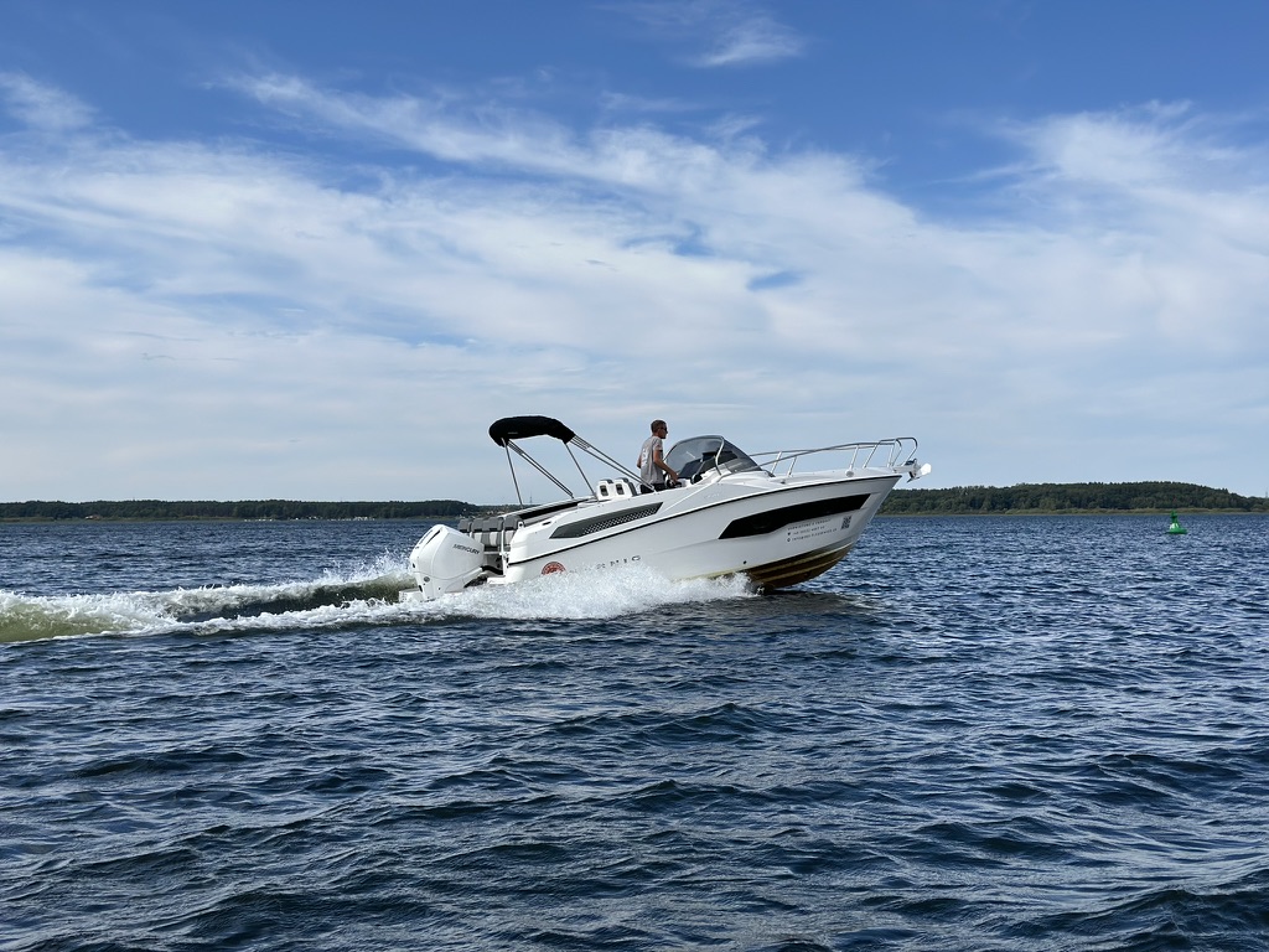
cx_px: 634
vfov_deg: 30.3
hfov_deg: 39.7
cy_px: 476
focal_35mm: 48
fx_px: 1760
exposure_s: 1/8197
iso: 80
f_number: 1.78
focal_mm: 6.86
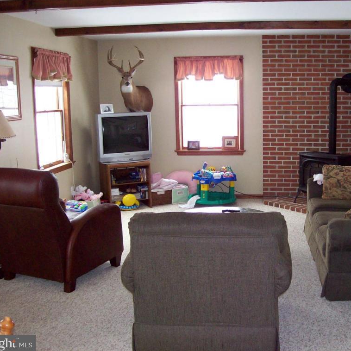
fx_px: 493
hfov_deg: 39.0
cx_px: 216
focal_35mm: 43
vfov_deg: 39.2
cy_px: 176
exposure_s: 1/64
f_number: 2.7
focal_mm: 6
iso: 140
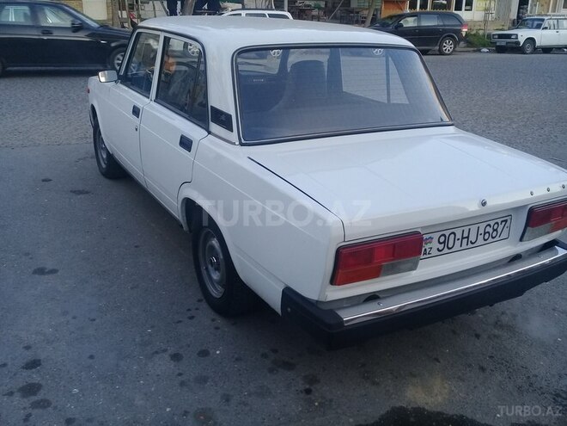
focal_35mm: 31
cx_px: 284
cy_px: 213
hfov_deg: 58.4
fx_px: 508
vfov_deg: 45.4
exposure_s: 1/228
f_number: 2.2
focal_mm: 3.3
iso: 50
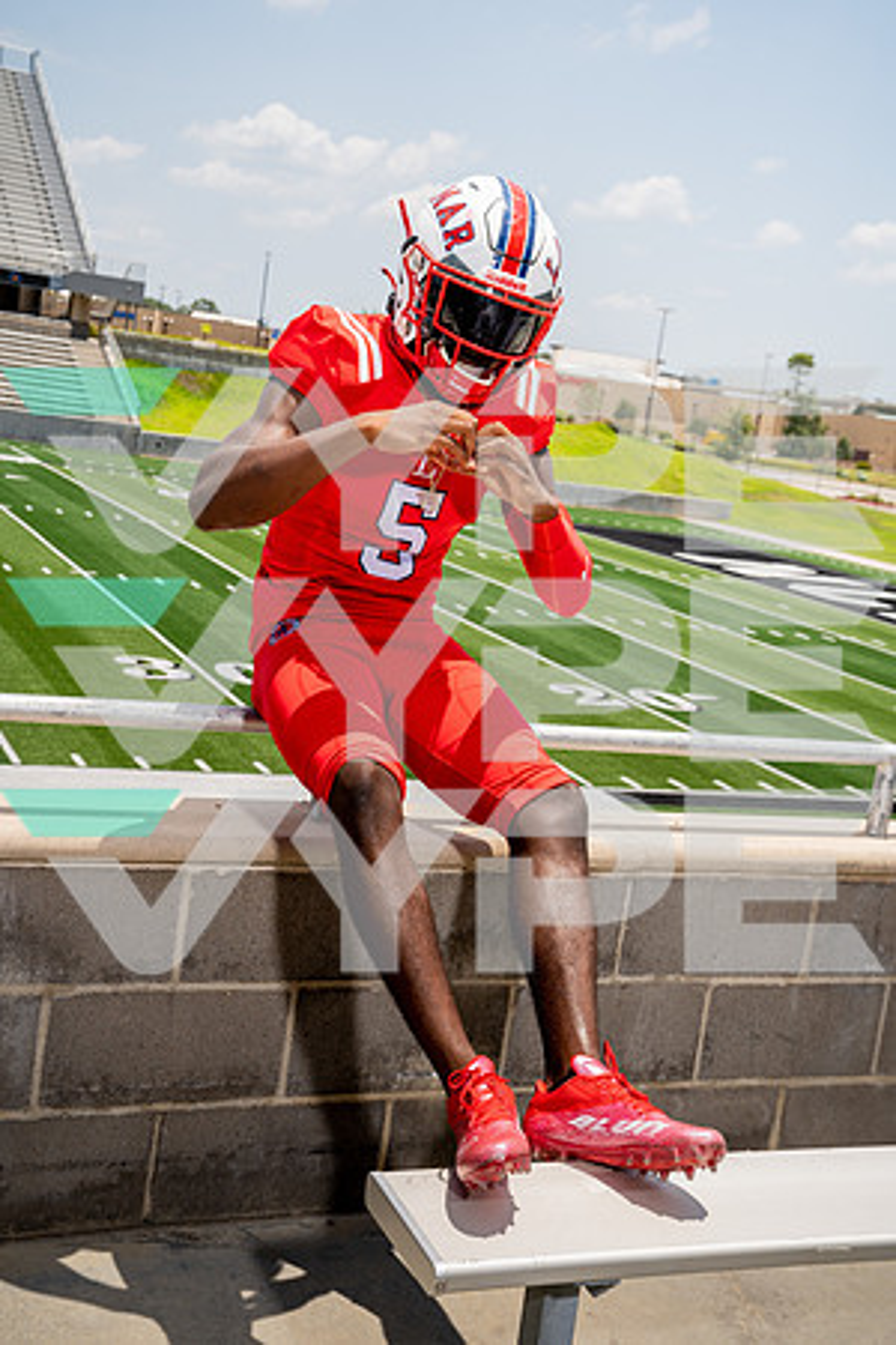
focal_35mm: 46
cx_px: 448
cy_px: 672
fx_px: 1717
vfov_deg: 42.7
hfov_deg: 29.2
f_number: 7.1
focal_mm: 46
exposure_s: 1/250
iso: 100
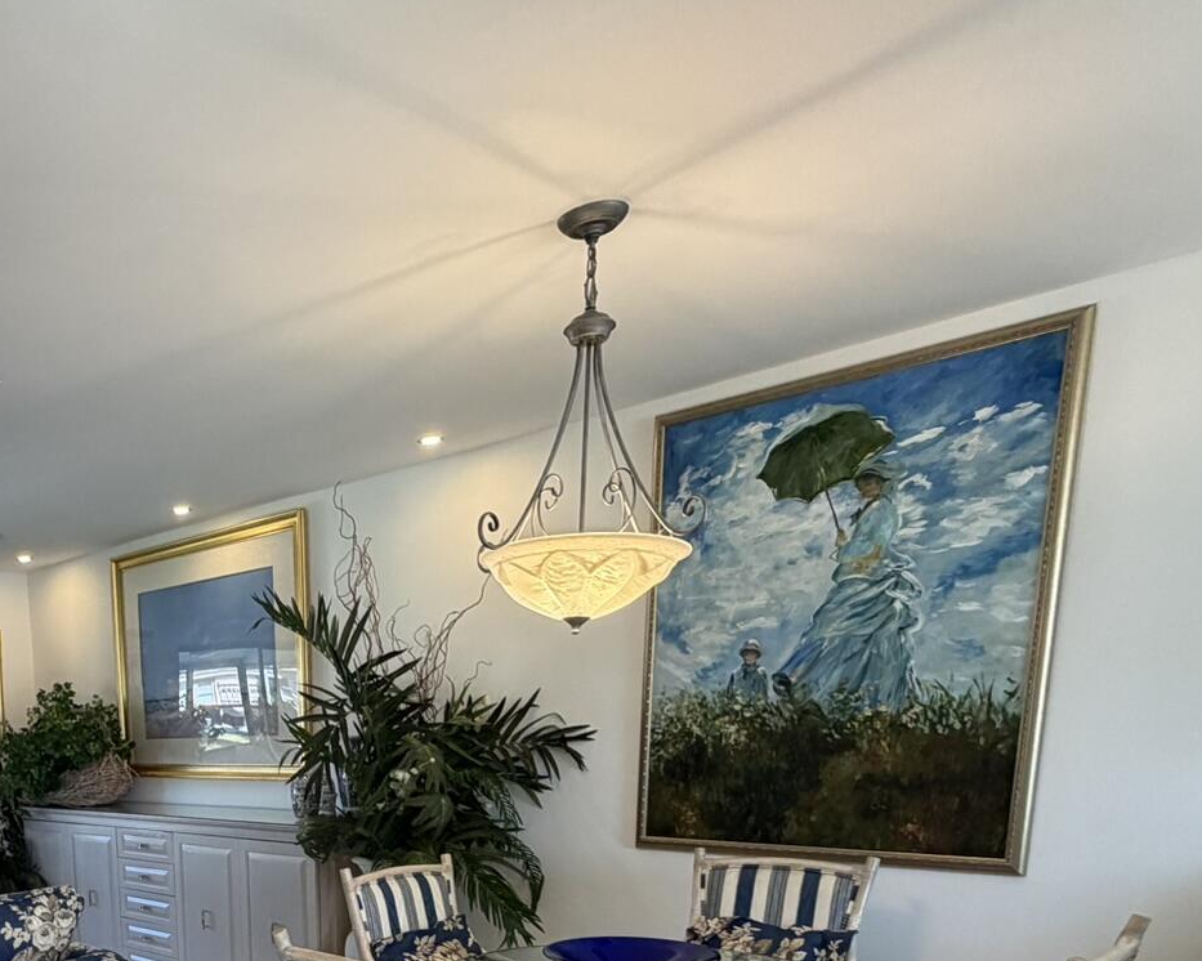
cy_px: 937
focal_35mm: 30
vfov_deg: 42.6
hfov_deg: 53.8
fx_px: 1067
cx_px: 200
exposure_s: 1/120
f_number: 2.2
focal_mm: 2.22
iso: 200
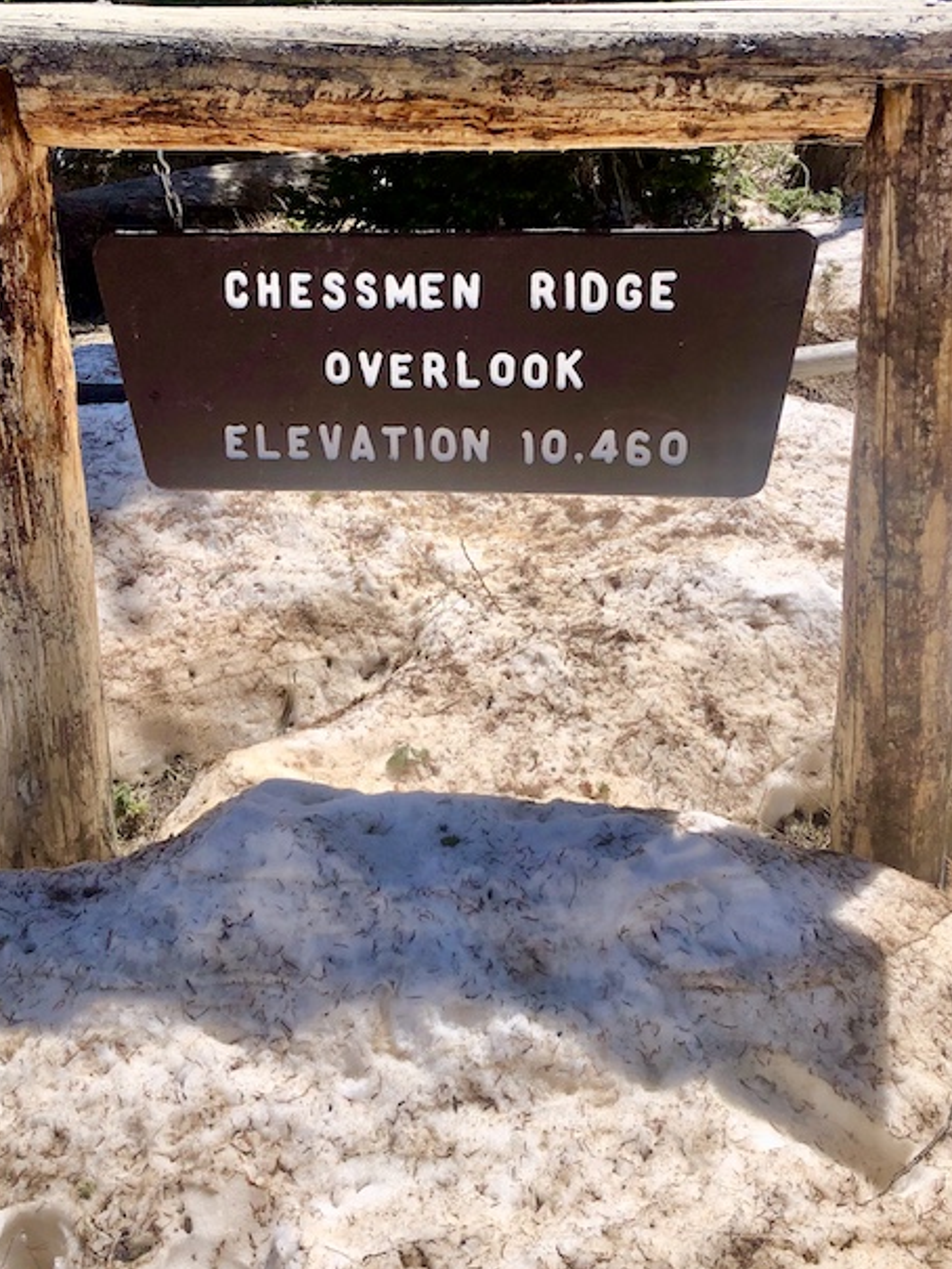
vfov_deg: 49.9
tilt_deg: -16.0
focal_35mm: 37
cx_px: 426
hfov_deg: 38.6
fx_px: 1356
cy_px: 526
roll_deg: -0.1
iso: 20
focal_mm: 4
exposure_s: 1/2525
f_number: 1.8
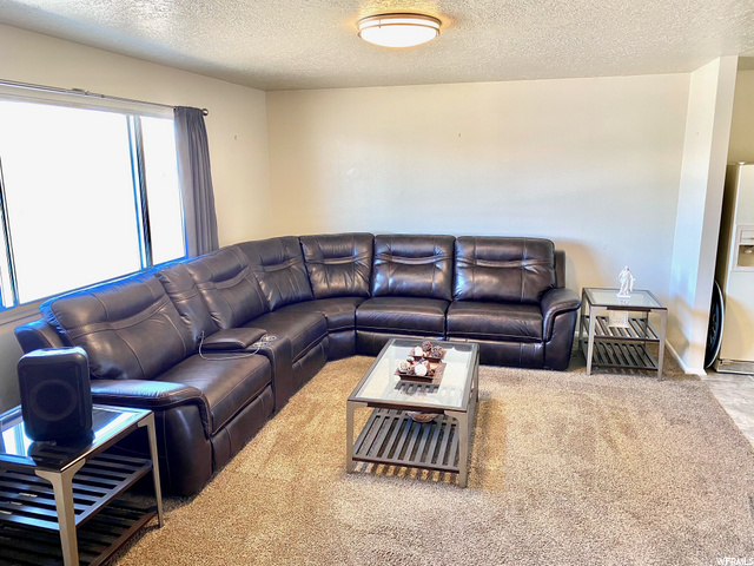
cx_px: 377
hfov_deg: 67.3
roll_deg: -0.1
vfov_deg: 53.1
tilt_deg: -12.2
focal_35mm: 26
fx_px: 566
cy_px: 283
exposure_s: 1/60
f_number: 1.8
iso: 80
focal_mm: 4.25
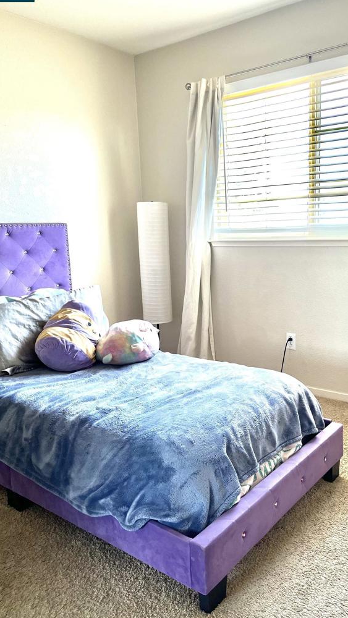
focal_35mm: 29
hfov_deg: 39.9
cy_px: 305
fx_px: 475
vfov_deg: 66.1
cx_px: 217
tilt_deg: -11.6
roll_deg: +3.1
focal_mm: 5.1
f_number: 1.6
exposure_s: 1/60
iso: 80
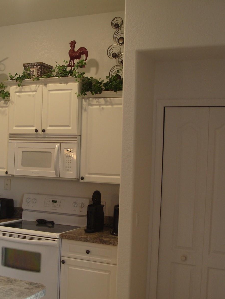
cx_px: 67
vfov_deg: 40.4
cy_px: 149
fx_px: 407
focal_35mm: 47
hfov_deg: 30.6
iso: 100
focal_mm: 7.8
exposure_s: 1/45
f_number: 2.8
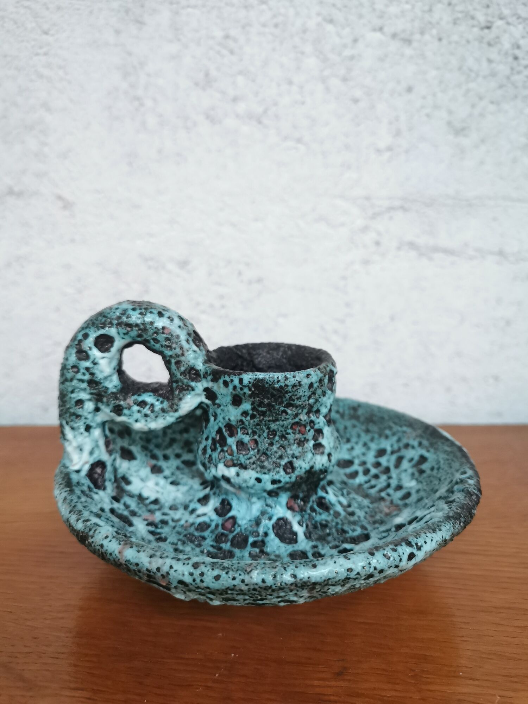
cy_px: 352
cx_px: 264
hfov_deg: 51.4
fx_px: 549
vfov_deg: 65.3
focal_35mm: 27
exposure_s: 1/23
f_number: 1.8
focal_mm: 5.58
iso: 1000
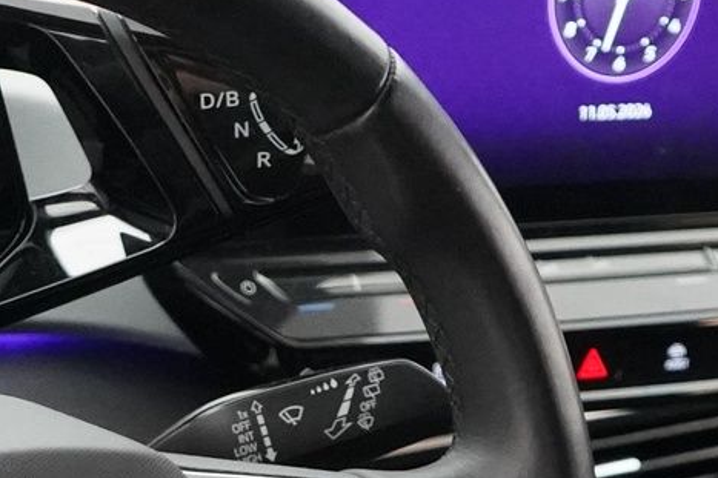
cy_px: 671
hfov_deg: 13.7
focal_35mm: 150
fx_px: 2990
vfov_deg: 9.0
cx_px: 309
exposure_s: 1/160
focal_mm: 28
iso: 12800
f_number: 3.5
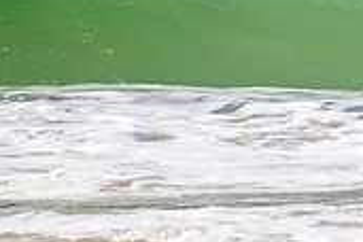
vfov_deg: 0.5
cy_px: -156
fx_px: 27324
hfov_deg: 0.8
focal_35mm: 2710
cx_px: 613
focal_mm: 800
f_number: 11
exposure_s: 1/2000
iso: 1400
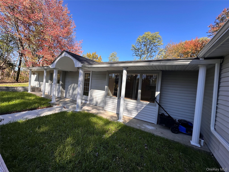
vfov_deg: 85.7
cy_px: 86
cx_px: 114
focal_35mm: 14
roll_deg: -4.9
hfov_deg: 102.1
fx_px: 93
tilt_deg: -0.5
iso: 40
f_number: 2.2
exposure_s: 1/744
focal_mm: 2.22
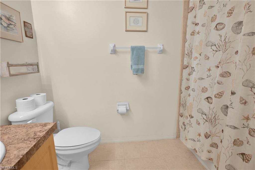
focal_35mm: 19
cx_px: 128
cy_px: 85
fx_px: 133
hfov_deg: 87.7
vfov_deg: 65.2
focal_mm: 12.5
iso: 280
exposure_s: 1/20
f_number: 3.5
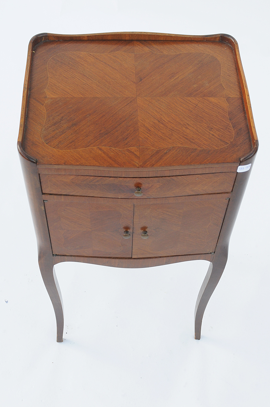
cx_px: 135
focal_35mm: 36
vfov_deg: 53.2
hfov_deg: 36.8
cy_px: 204
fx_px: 406
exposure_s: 1/250
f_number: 5
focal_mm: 24
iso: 400
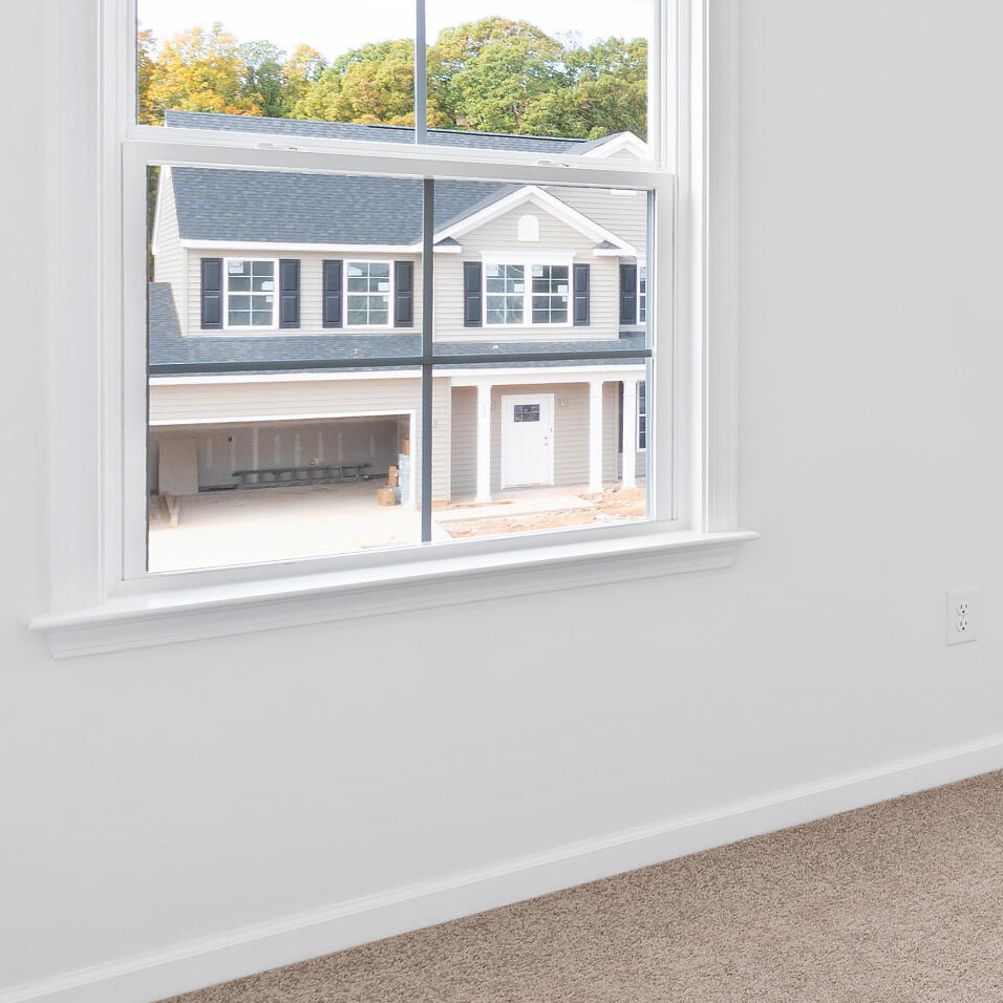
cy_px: 305
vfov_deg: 41.1
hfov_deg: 29.9
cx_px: 1405
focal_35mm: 40
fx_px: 1311
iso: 100
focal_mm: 10
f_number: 8
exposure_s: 1/6
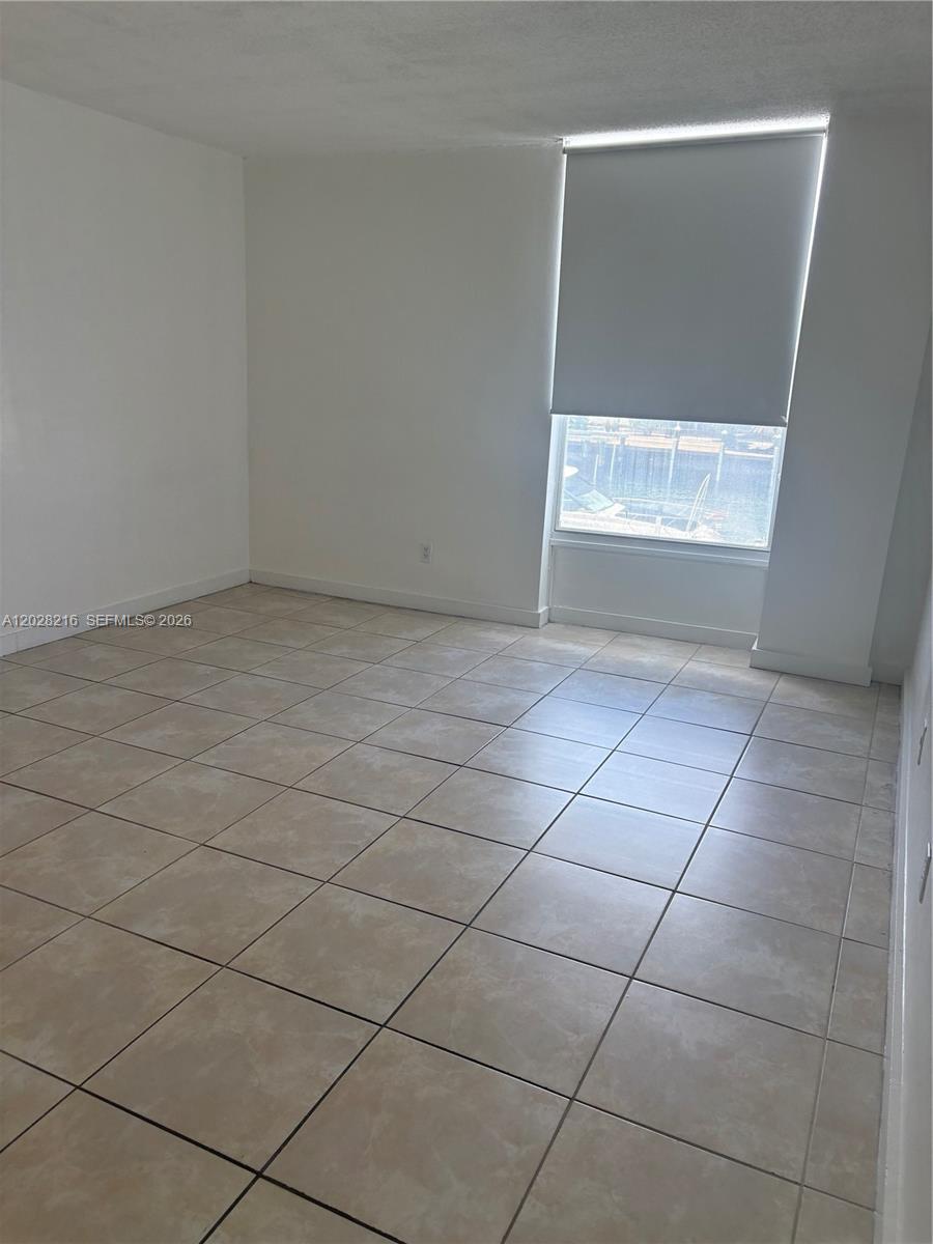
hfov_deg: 53.1
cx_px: 466
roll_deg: -4.1
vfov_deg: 67.3
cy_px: 622
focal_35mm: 26
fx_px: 934
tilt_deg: -14.6
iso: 80
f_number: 1.6
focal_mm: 5.96
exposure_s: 1/189
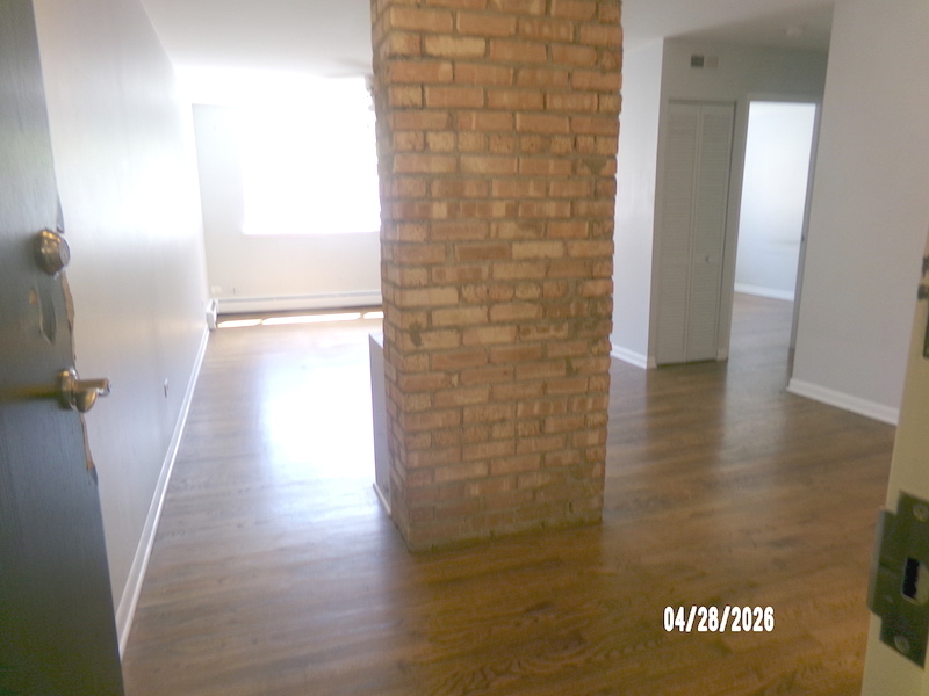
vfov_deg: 56.8
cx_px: 464
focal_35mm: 24
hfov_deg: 71.6
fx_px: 644
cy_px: 348
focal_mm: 4.3
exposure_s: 1/34
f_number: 3.7
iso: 185
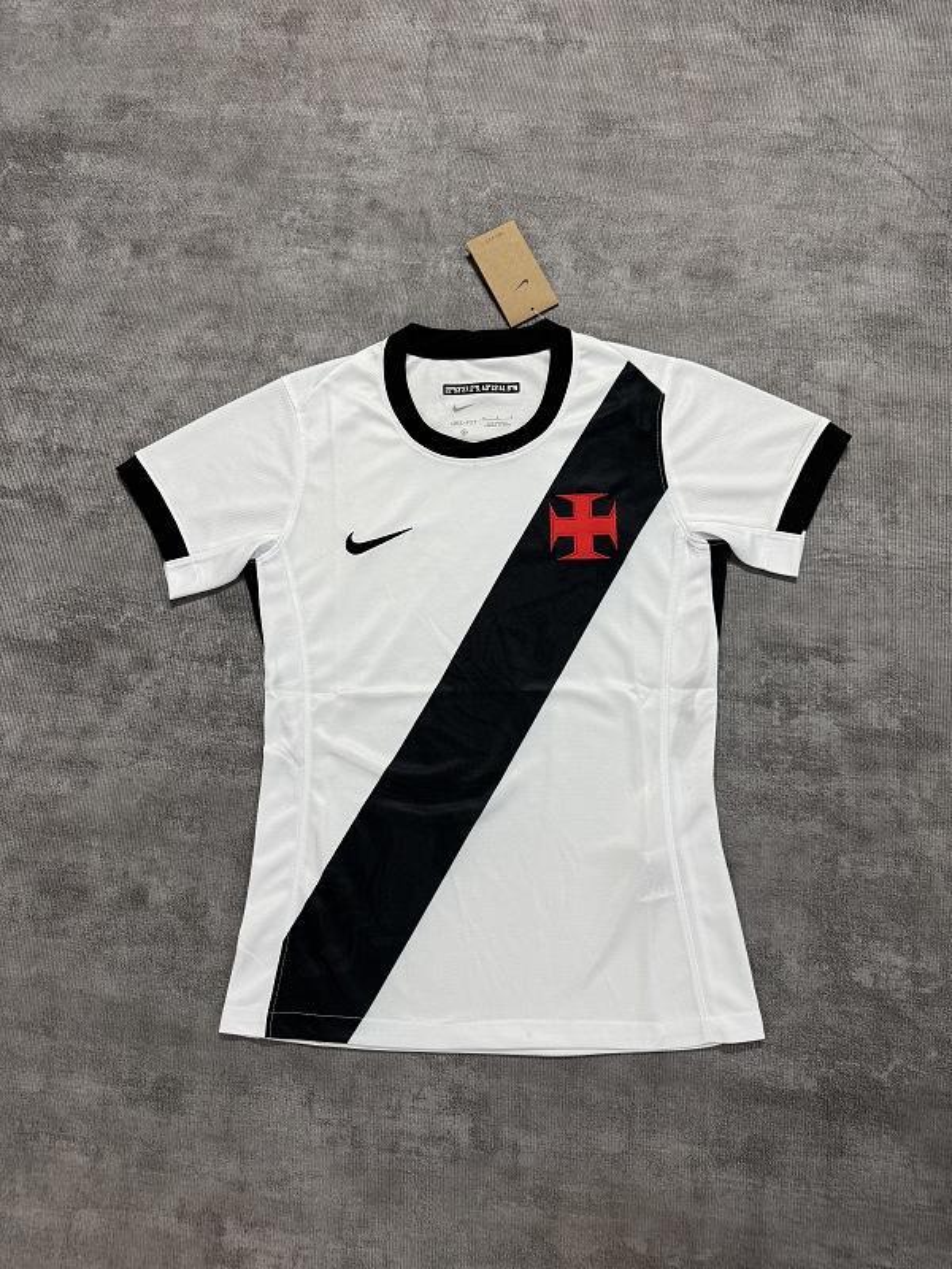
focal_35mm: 24
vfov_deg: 71.6
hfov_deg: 56.8
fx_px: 880
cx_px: 476
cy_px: 634
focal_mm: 6.76
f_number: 1.78
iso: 160
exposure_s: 1/50
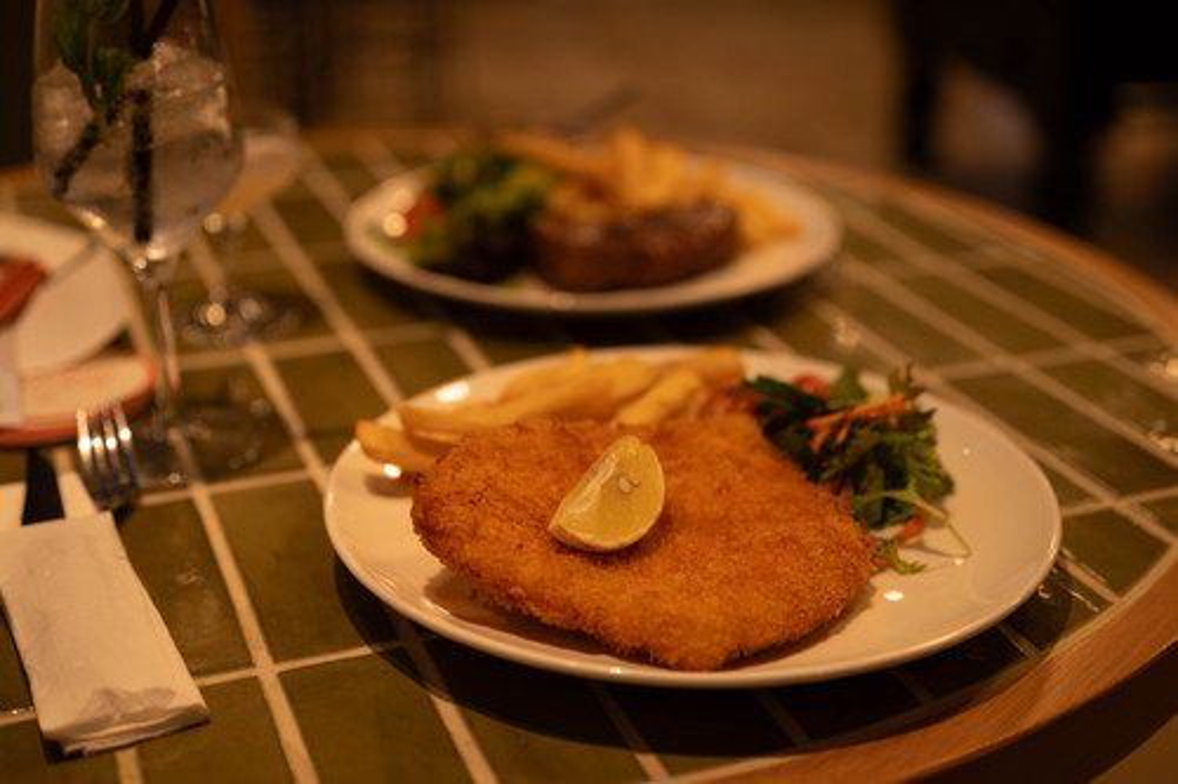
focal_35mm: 50
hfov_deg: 39.6
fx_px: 1635
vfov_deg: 27.0
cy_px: 392
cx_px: 589
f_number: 2
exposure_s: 1/40
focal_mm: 50
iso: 160
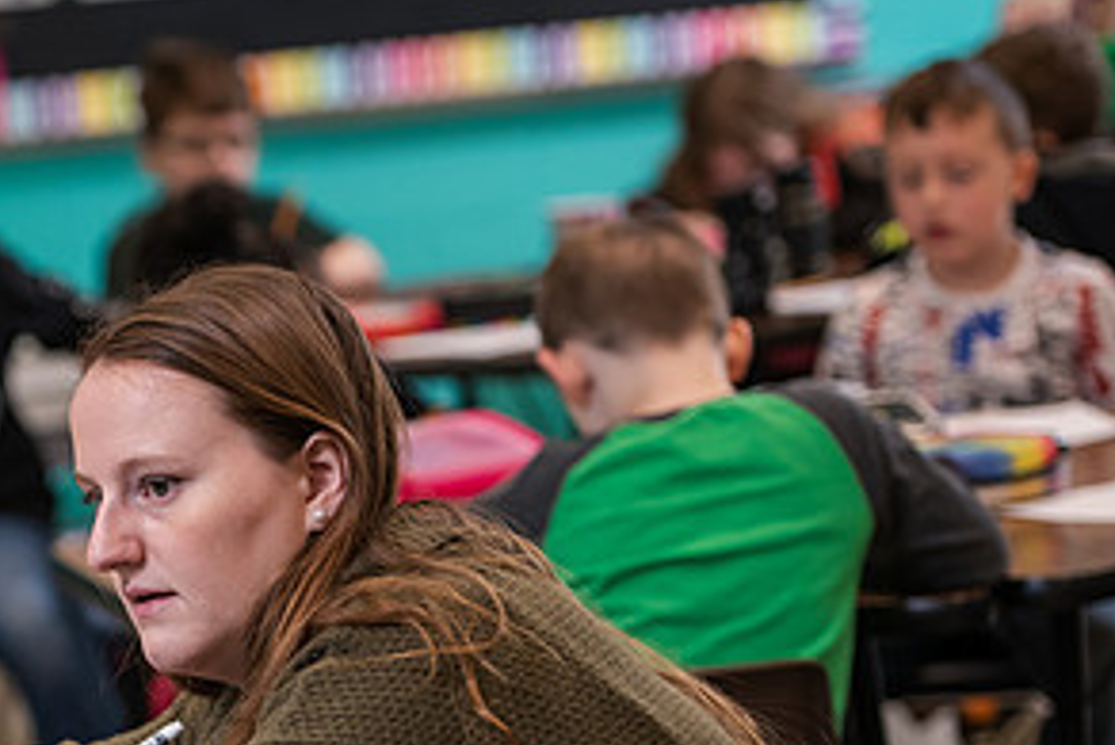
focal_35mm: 189
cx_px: 61
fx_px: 5856
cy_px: 651
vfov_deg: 7.3
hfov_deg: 10.8
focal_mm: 95
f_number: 3.2
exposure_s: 1/160
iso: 800
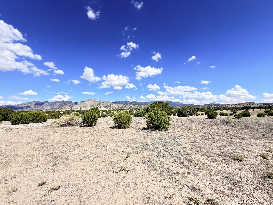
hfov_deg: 102.1
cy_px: 102
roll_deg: +0.3
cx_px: 136
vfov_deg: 85.7
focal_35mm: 14
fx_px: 110
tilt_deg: +3.7
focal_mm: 2.22
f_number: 2.2
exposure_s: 1/1312
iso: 64
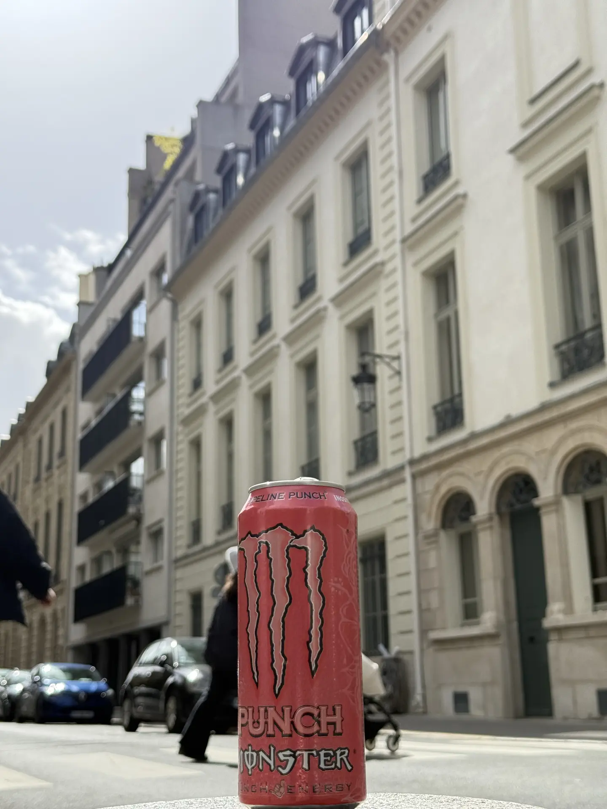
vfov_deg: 39.7
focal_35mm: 48
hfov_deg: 30.3
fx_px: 1122
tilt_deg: +14.8
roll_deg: +0.6
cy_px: 404
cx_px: 304
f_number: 1.78
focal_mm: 6.76
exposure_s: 1/3378
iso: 100
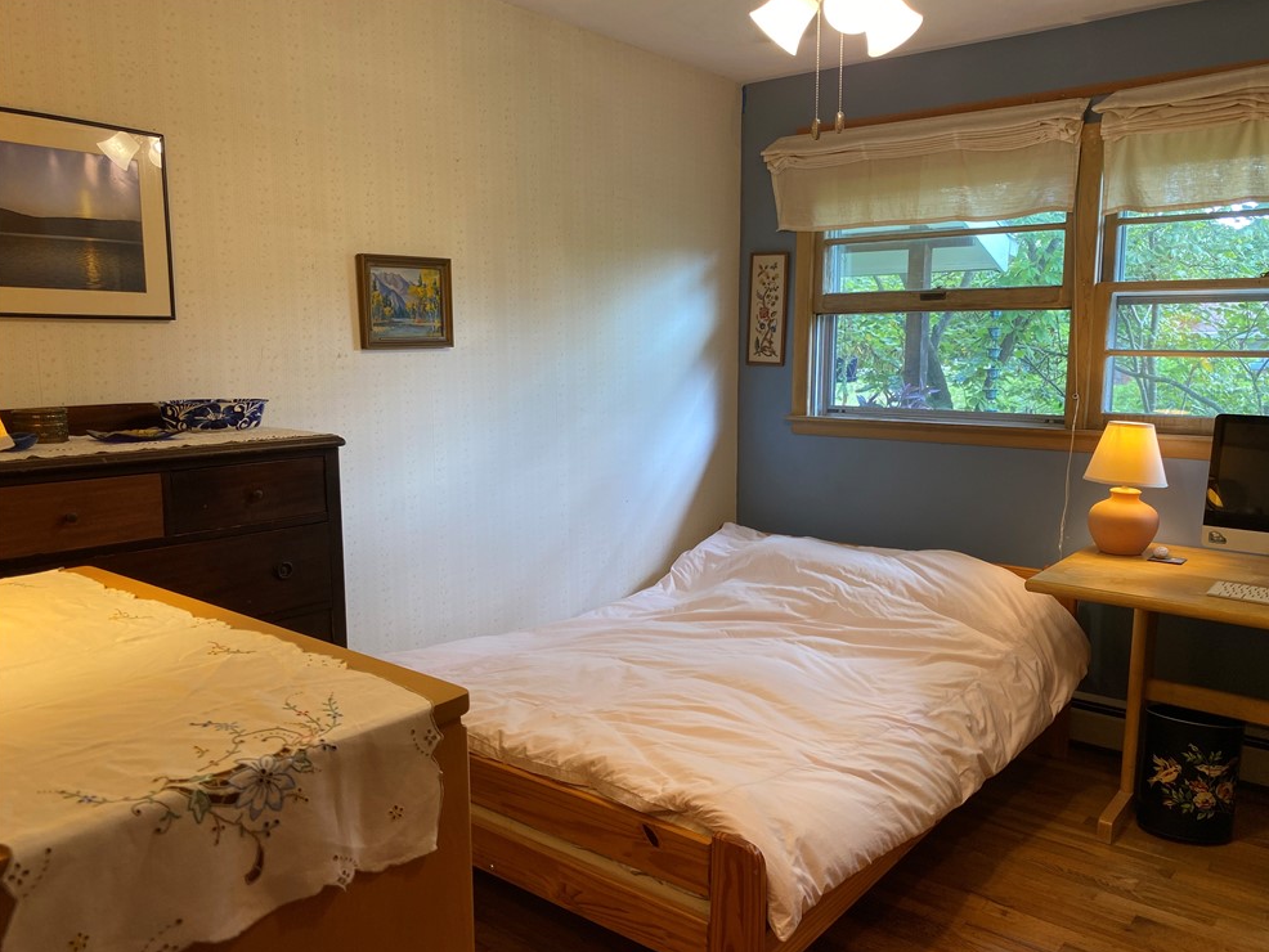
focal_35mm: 27
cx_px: 653
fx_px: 990
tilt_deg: -8.6
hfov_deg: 65.3
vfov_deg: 51.4
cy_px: 484
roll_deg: -0.8
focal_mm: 4.25
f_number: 1.8
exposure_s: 1/60
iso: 64
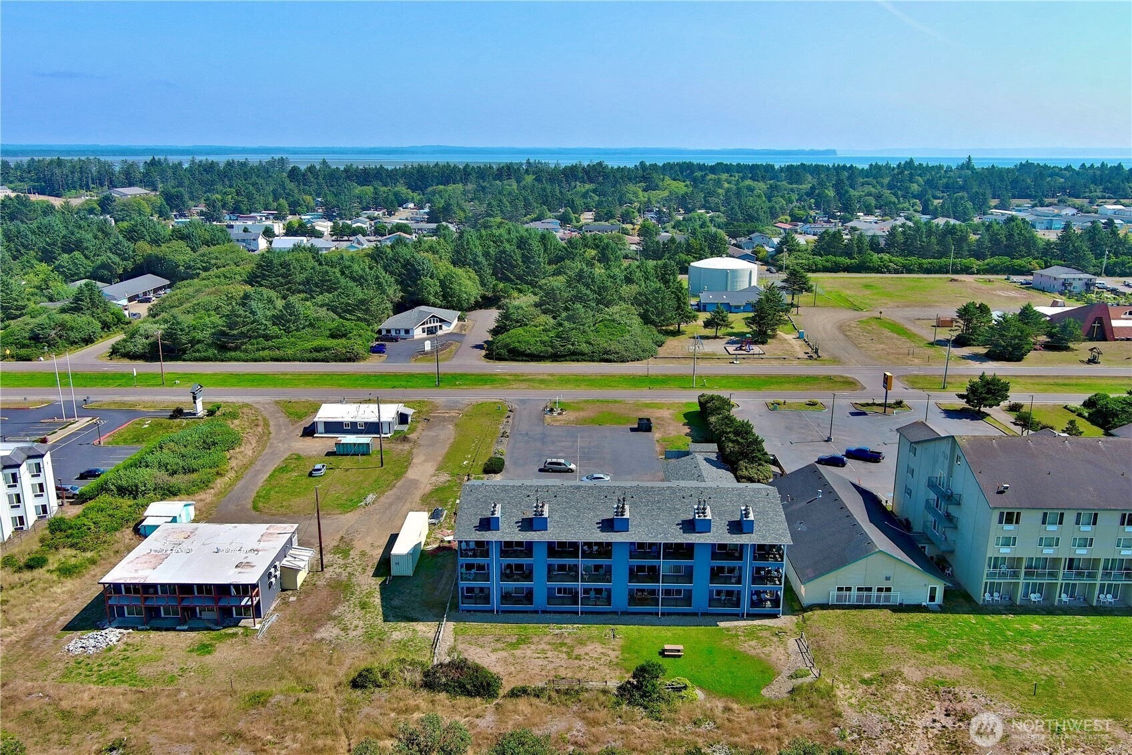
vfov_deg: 45.0
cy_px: 378
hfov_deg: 63.7
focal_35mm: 29
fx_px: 912
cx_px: 566
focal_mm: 10.57
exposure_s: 1/1232
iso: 100
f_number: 2.8
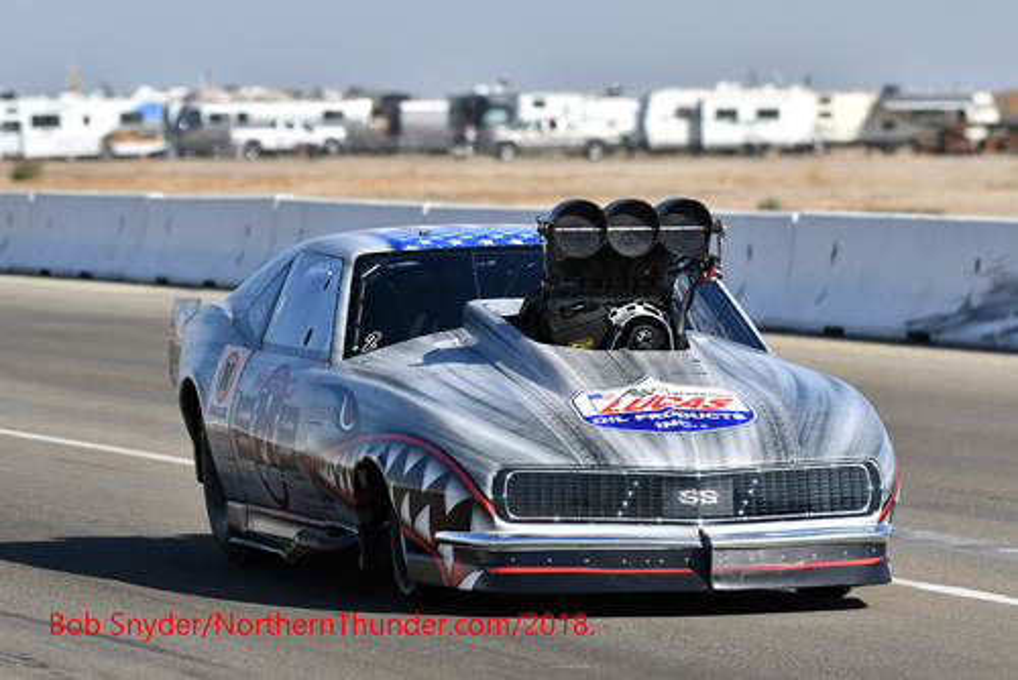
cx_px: 509
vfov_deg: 4.6
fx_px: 8488
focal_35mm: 300
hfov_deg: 6.9
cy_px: 340
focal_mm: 200
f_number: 5.6
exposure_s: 1/1250
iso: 160
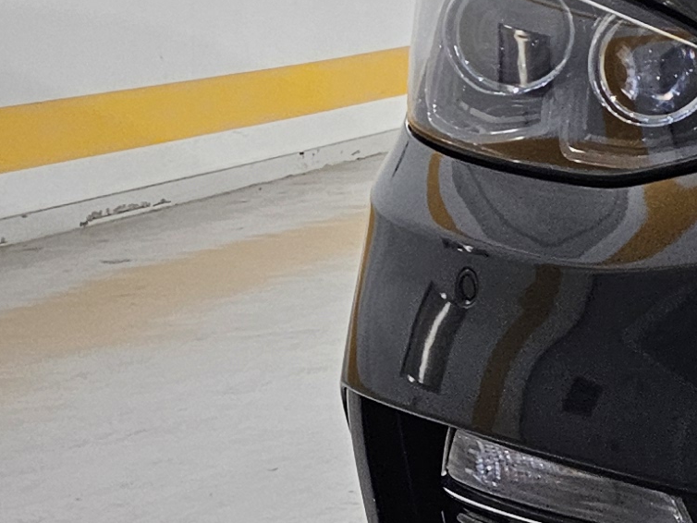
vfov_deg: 11.9
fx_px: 2457
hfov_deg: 13.1
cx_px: 1561
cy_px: -120
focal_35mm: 122
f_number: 1.8
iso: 200
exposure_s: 1/120
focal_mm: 5.4
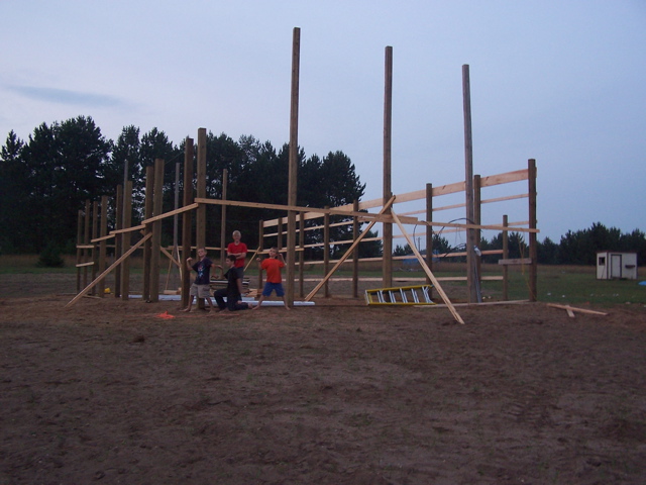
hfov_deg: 49.0
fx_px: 709
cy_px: 242
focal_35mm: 38
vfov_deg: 37.7
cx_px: 323
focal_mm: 6.3
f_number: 2.8
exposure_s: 1/8
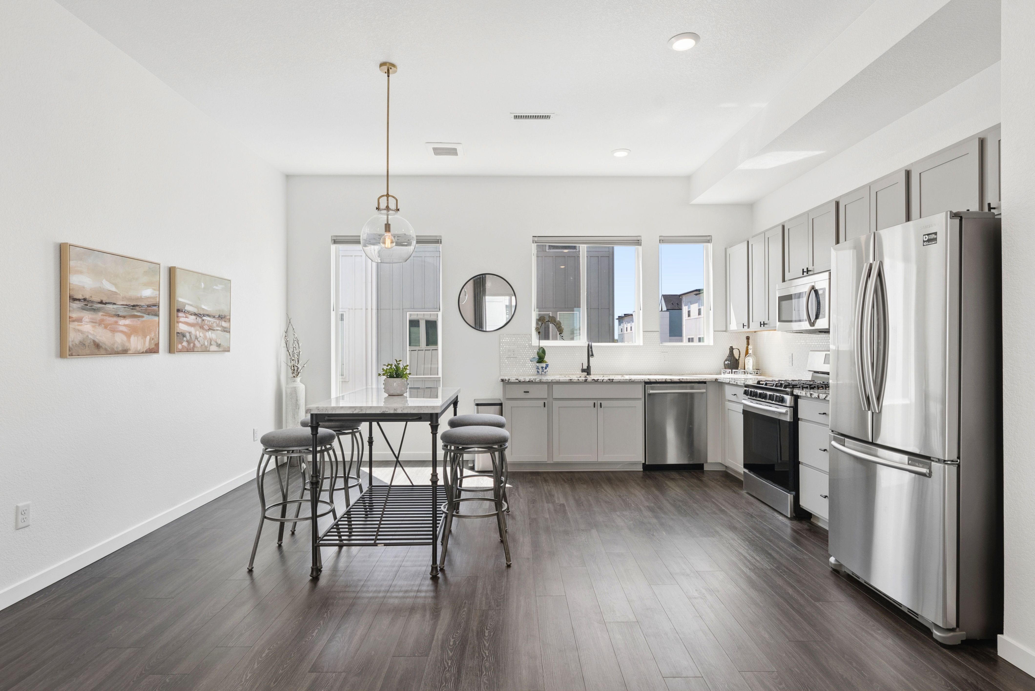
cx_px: 518
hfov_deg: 86.9
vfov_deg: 64.6
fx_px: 547
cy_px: 346
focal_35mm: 19
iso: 500
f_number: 8
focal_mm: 19
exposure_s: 1/200
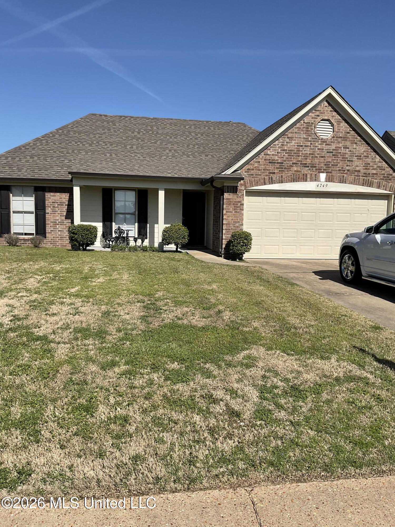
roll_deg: -1.5
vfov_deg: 61.7
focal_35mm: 29
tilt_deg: -6.5
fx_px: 441
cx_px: 198
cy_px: 264
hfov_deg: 48.2
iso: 16
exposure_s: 1/2667
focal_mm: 3
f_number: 1.8
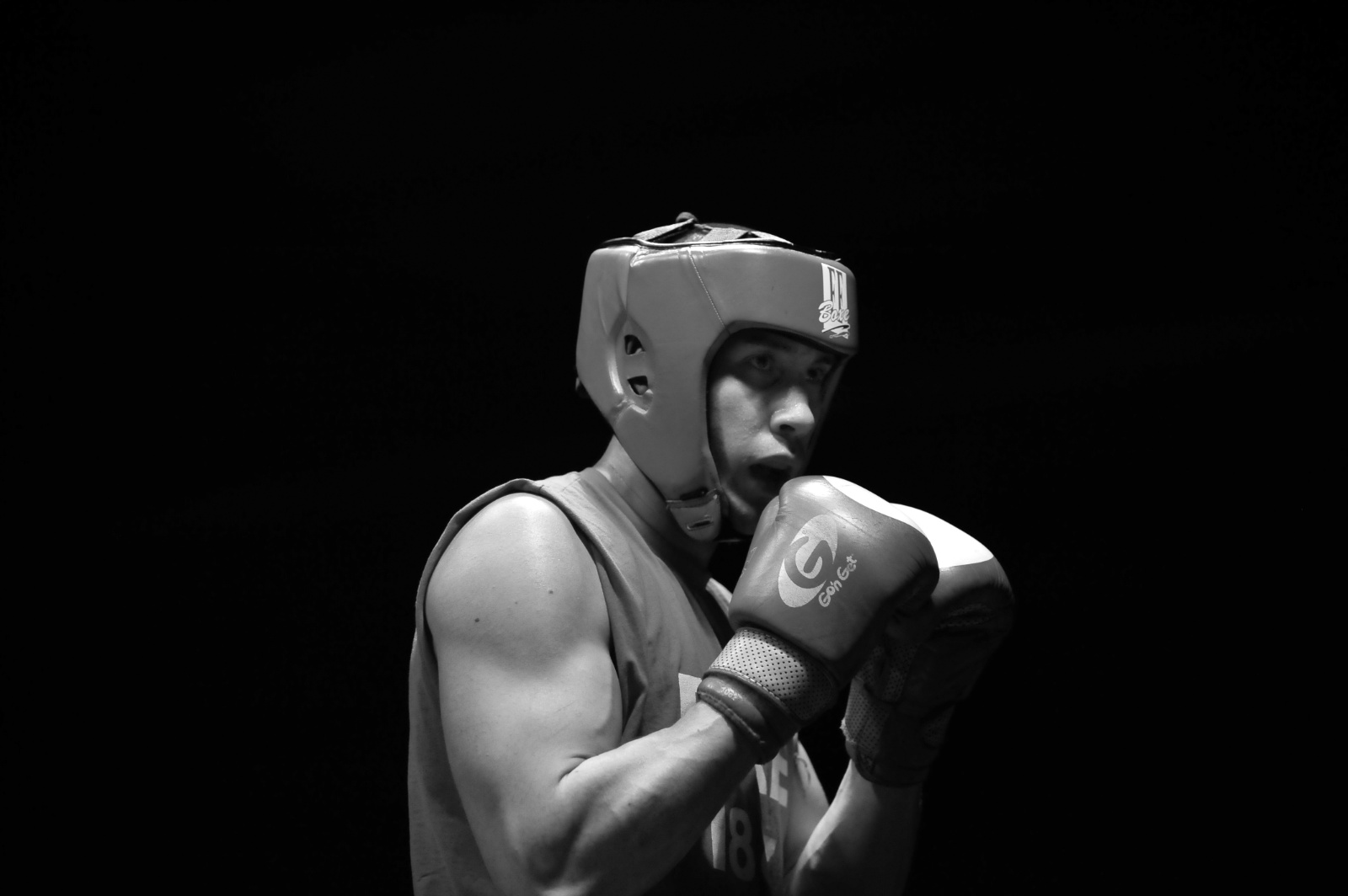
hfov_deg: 17.1
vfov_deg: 11.4
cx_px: 674
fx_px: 4490
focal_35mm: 120
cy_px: 448
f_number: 2.8
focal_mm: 120
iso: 3200
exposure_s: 1/500
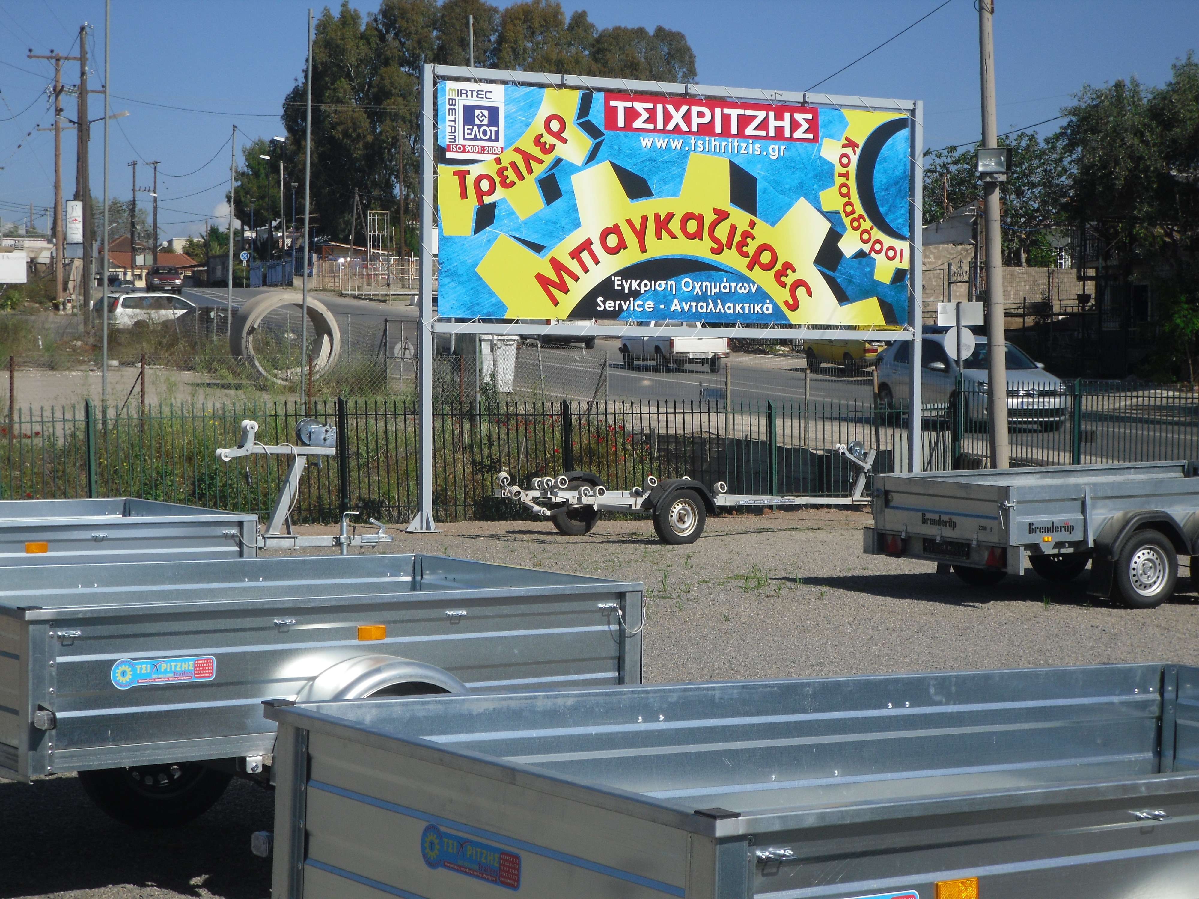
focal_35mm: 72
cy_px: 450
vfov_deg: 20.4
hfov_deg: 27.0
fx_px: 2494
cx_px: 600
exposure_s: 1/173
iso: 80
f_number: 11.6
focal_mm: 13.5
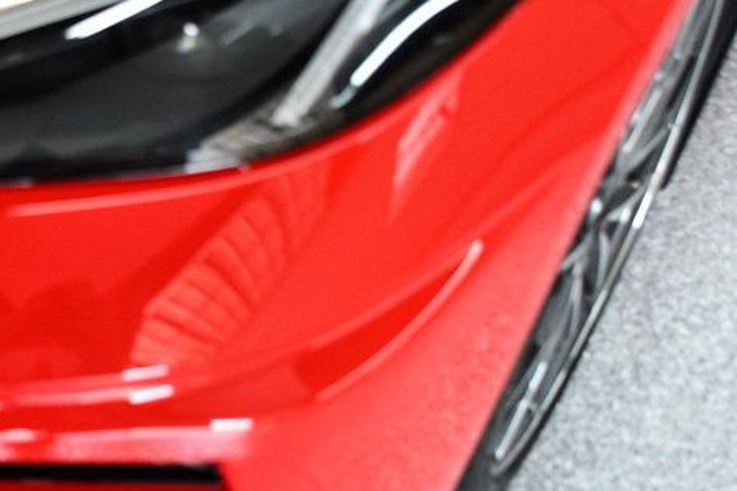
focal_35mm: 74
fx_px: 1514
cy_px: 259
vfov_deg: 18.4
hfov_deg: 26.3
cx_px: 55
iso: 1400
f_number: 3.8
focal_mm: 23
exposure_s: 1/125
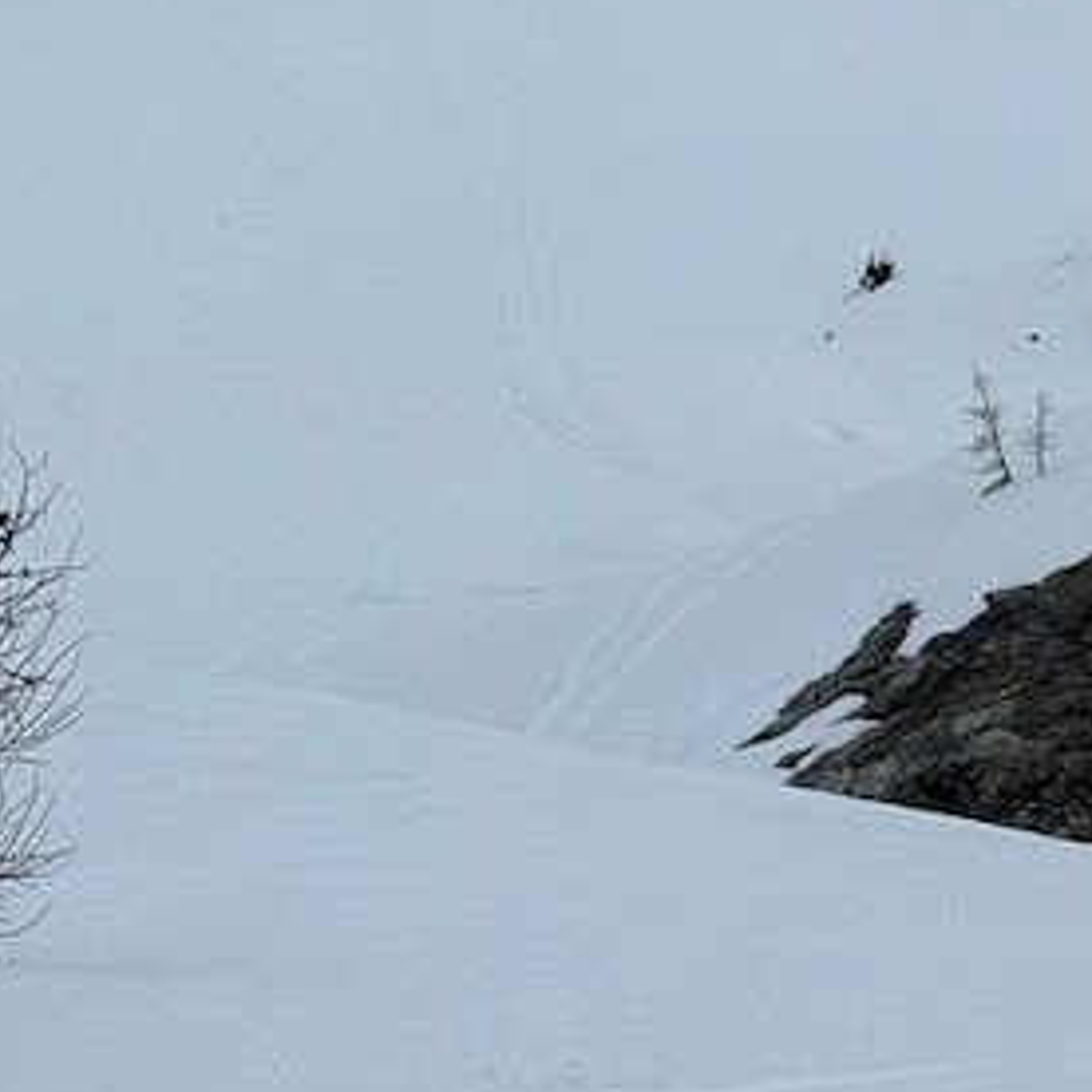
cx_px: 1064
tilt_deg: -12.9
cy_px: -530
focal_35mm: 197
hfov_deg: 8.8
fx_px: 7031
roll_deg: -1.1
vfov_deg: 8.7
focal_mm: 6.76
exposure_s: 1/4329
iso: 64
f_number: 1.78
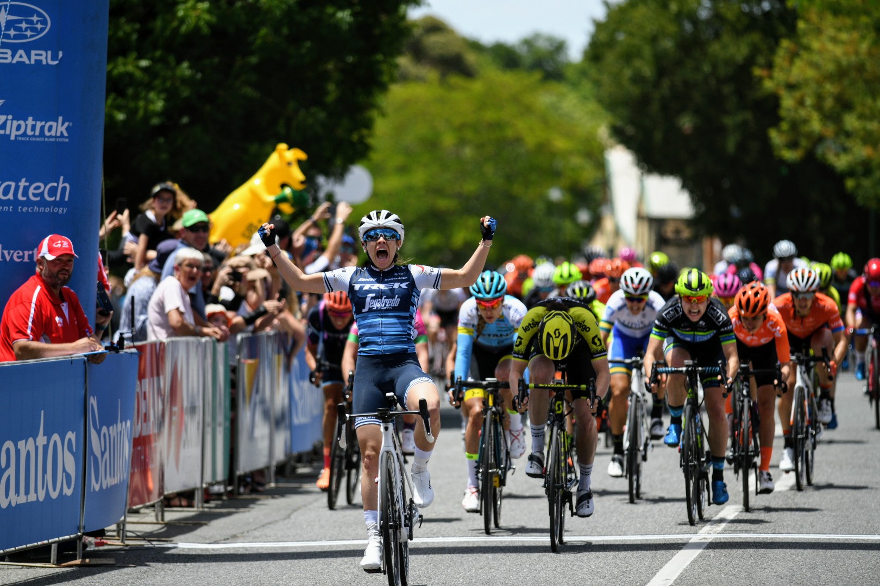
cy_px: 293
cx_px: 440
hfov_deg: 6.9
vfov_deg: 4.6
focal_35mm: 300
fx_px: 7333
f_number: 4.5
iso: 320
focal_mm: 300
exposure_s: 1/2500
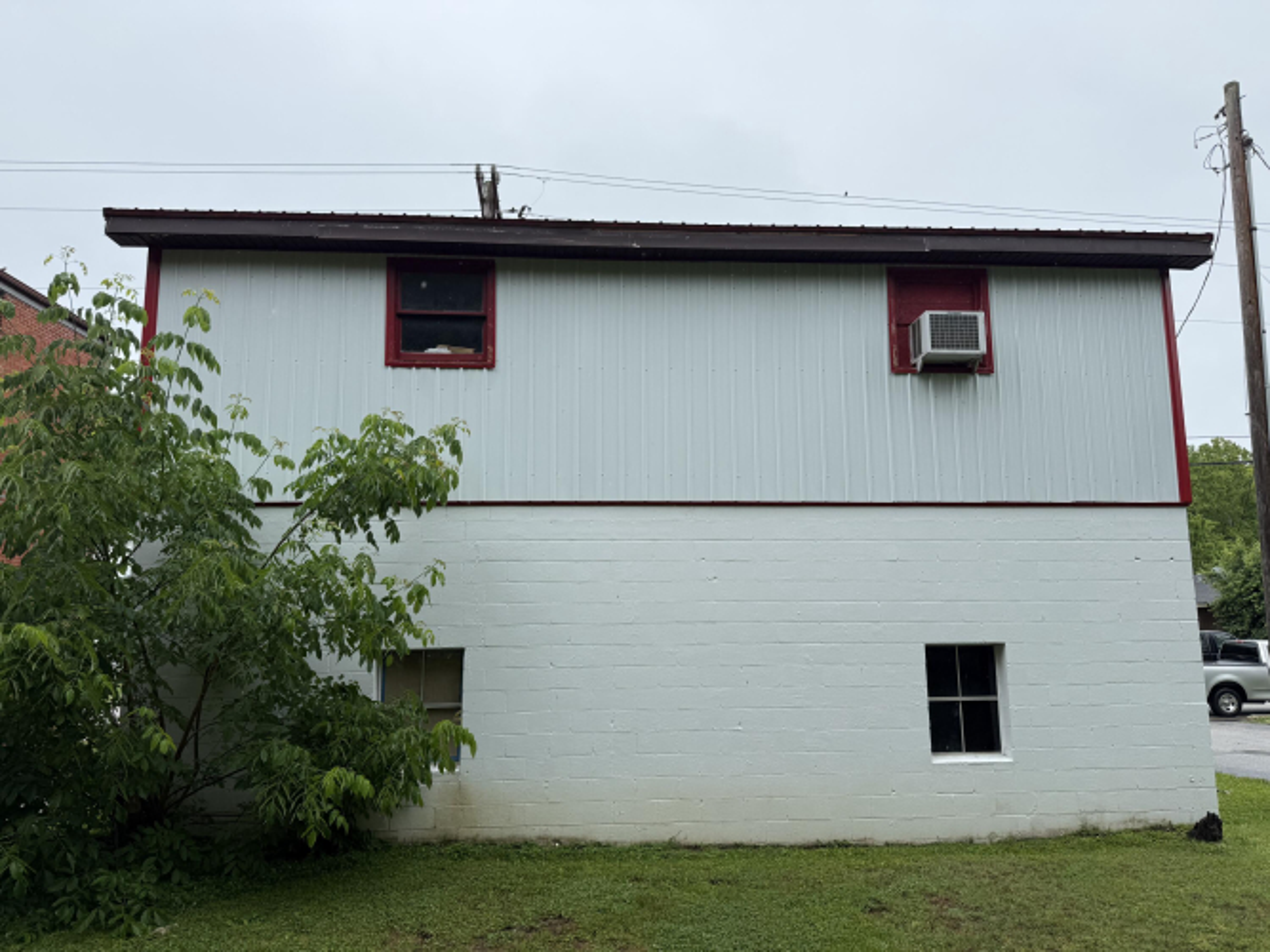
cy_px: 476
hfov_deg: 71.6
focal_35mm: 24
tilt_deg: +10.8
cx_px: 635
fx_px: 880
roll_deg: +0.9
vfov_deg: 56.8
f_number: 1.78
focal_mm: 6.76
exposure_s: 1/1493
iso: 80
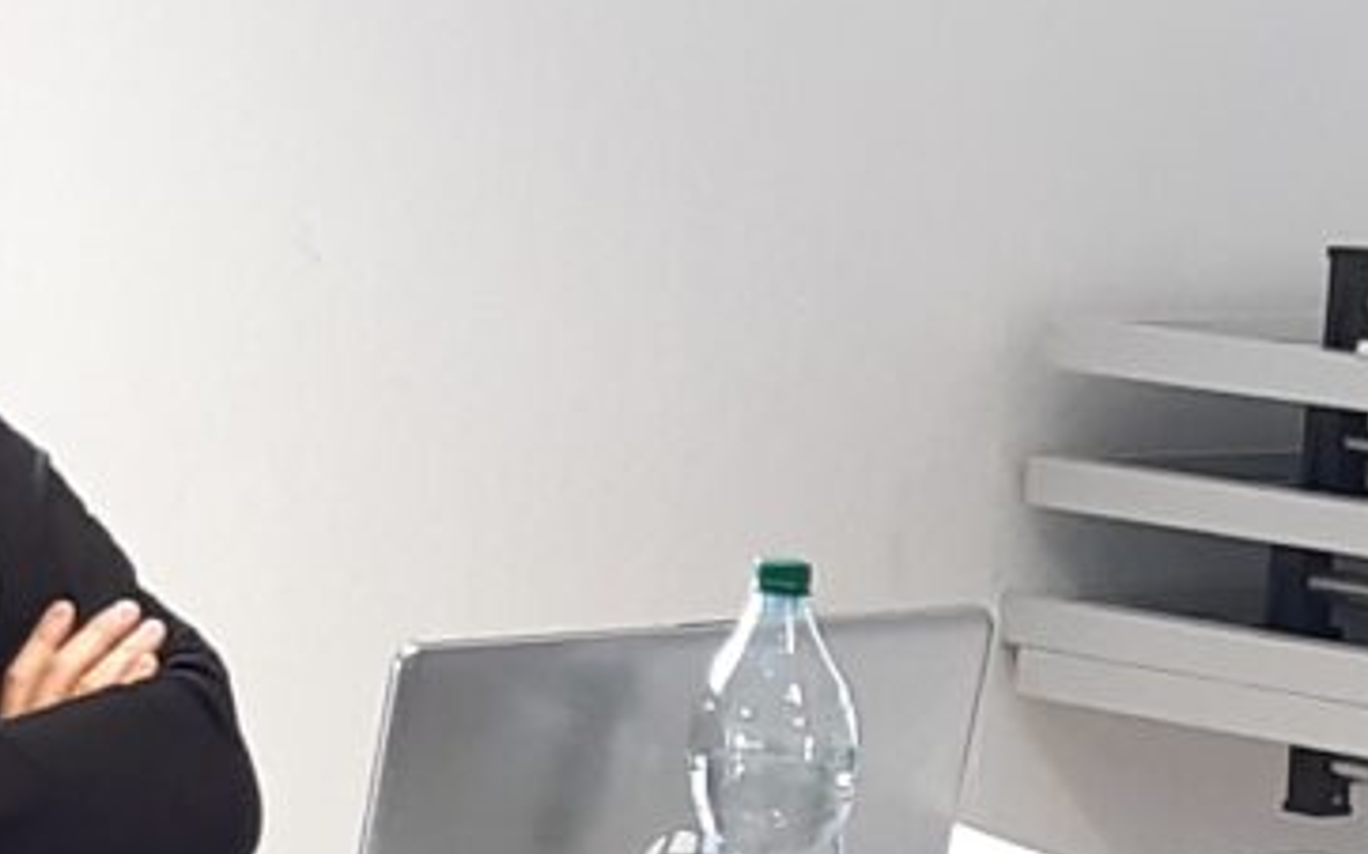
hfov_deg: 10.7
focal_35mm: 195
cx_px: 1168
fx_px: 7268
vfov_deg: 6.7
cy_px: 744
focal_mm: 3.92
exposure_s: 1/50
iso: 125
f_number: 1.7
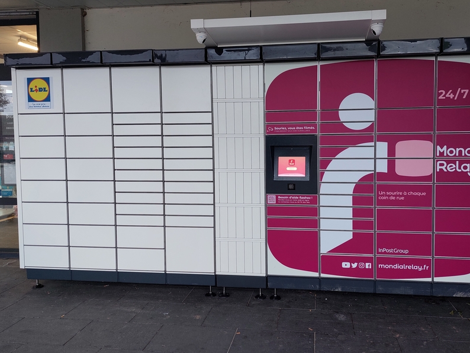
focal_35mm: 29
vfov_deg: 48.2
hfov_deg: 61.4
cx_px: 268
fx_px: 394
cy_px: 156
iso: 100
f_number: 1.8
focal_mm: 5.23
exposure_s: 1/50
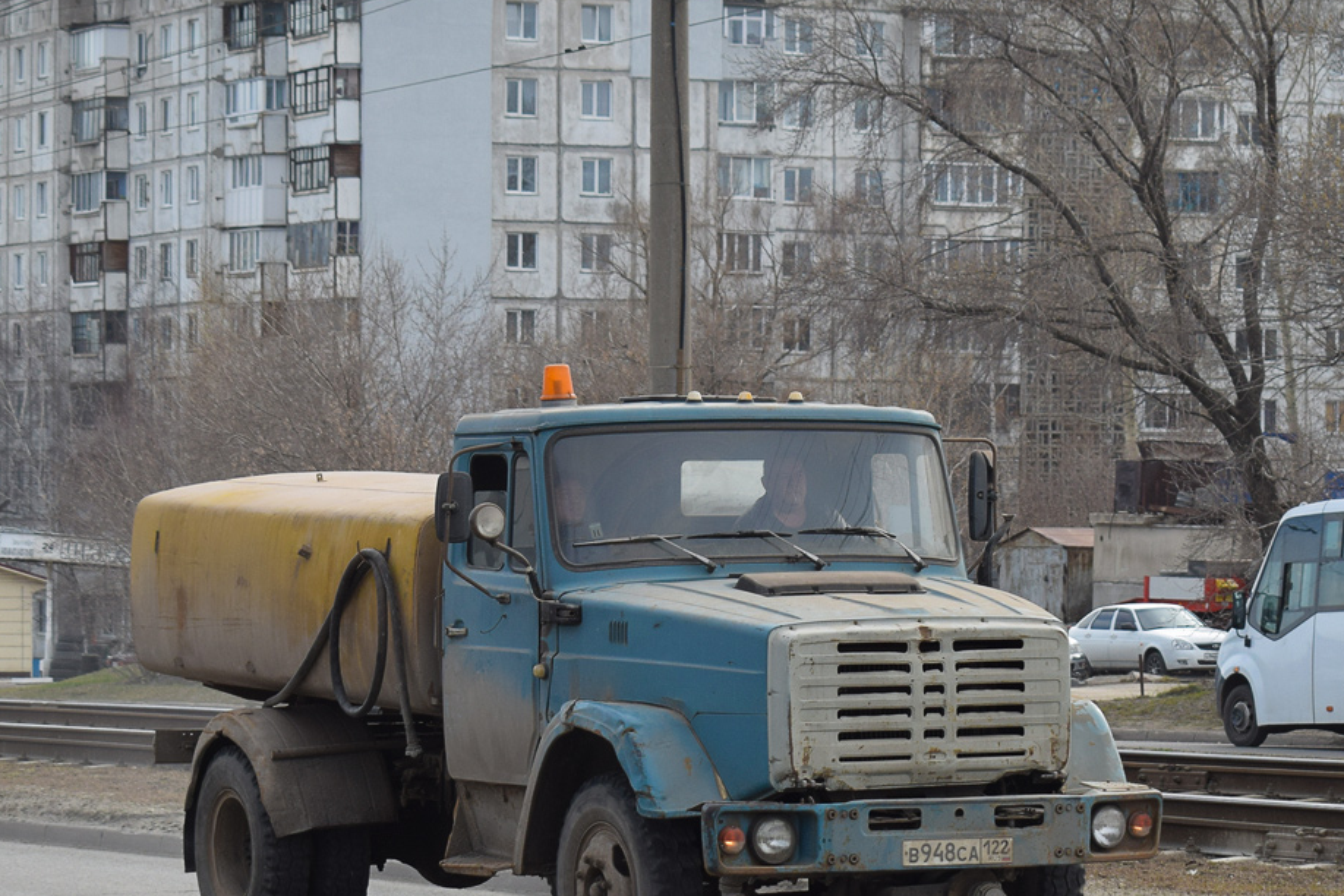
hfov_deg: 20.8
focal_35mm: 98
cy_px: 565
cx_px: 720
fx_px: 3658
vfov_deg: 13.9
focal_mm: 50
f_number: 5.6
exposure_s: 1/500
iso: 200
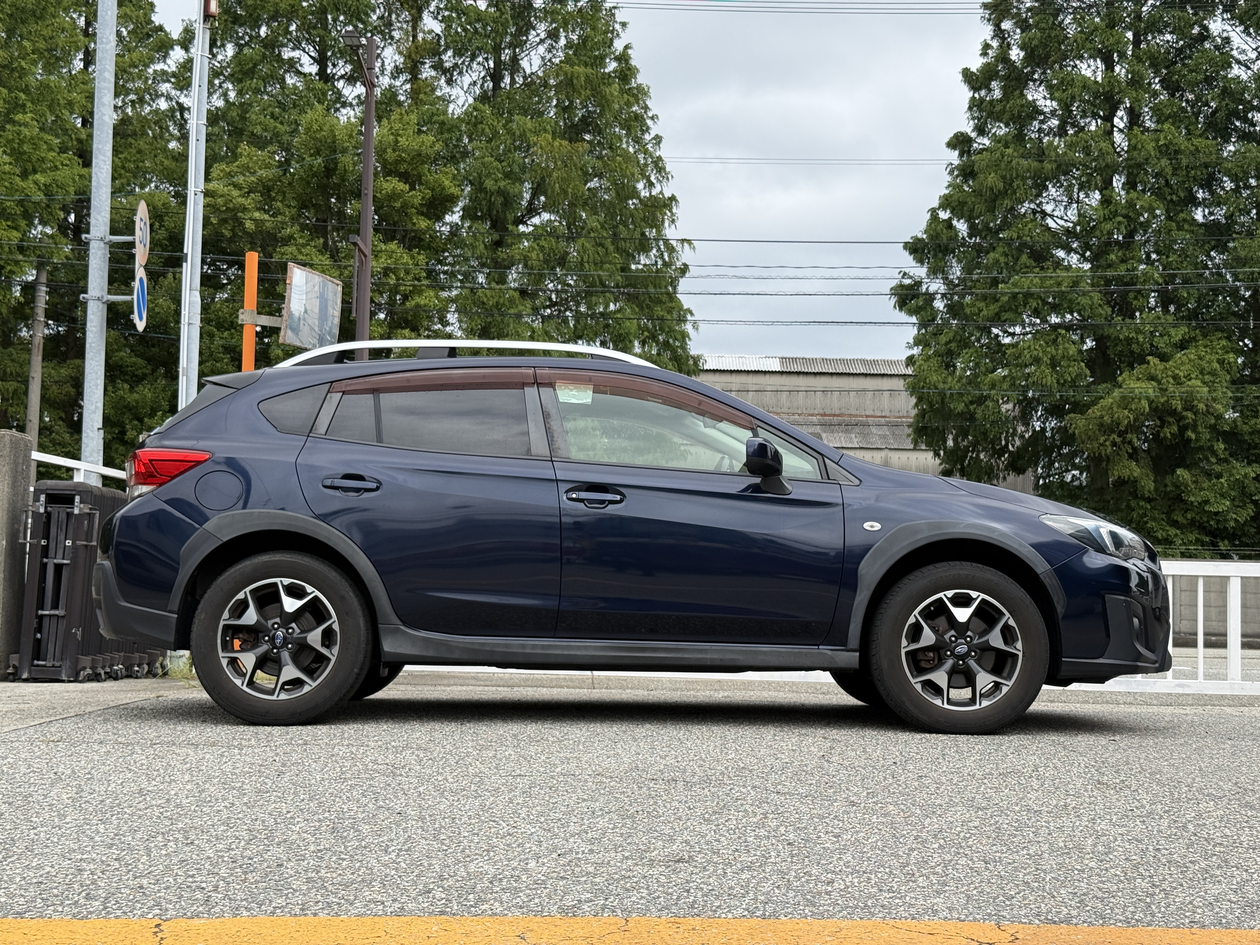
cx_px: 630
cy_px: 472
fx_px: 1747
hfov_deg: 39.7
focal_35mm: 48
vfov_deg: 30.3
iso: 64
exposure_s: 1/2033
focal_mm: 6.76
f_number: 1.78
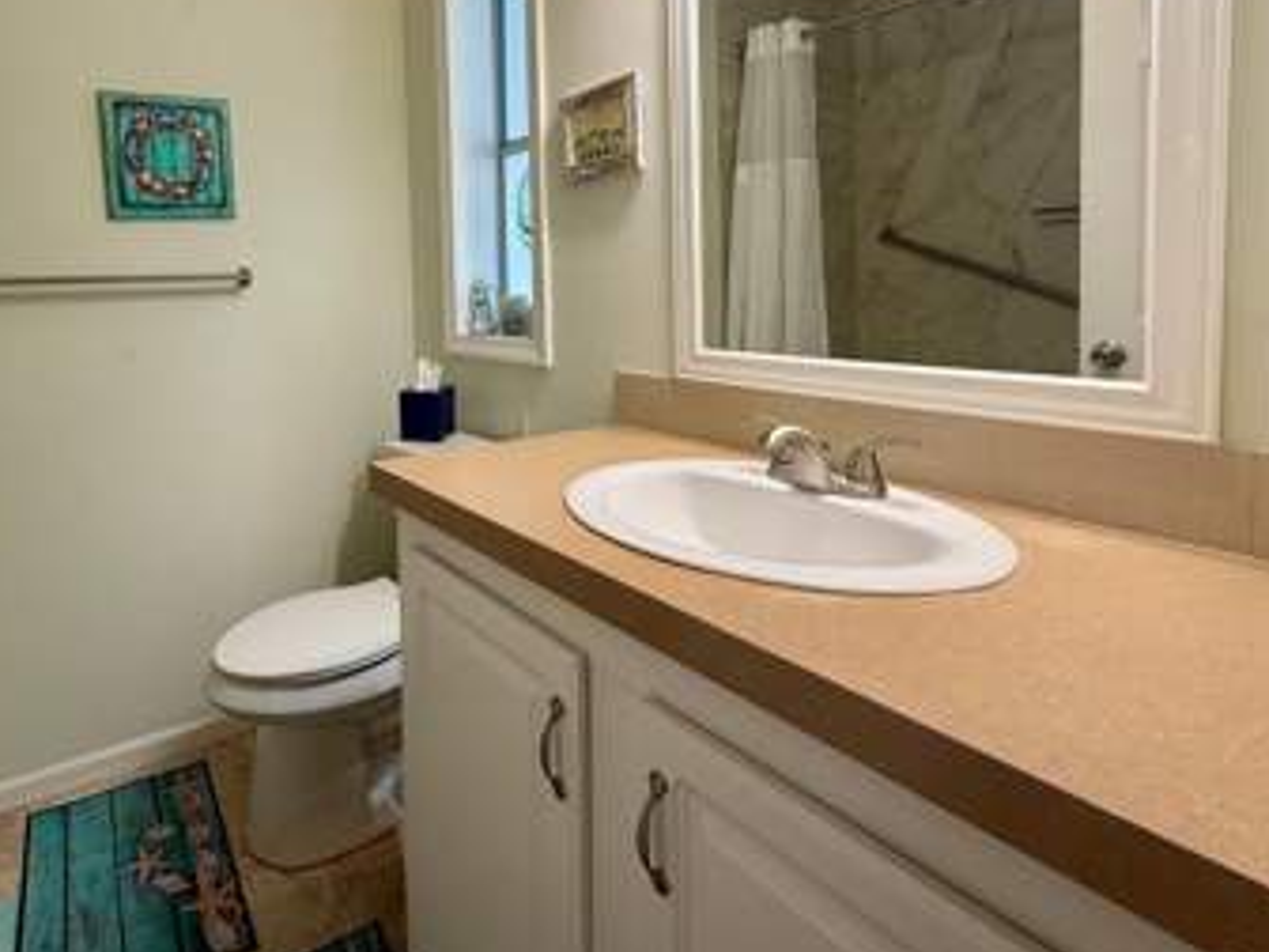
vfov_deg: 64.4
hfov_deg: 79.4
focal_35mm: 20
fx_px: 733
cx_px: 438
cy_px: 325
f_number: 2.2
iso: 125
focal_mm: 2.22
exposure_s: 1/120
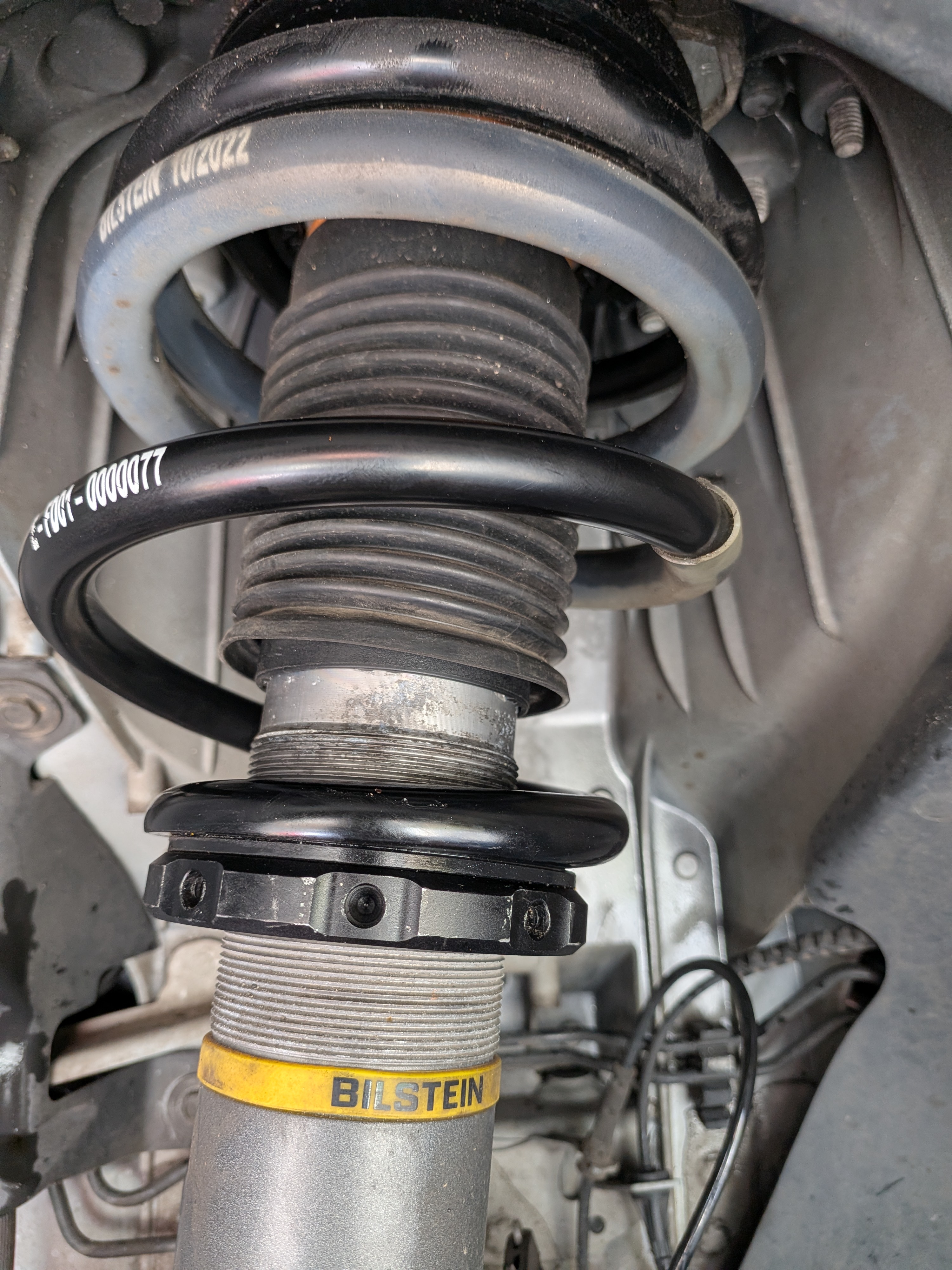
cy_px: 635
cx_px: 476
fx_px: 880
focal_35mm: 24
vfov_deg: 71.6
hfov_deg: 56.8
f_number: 1.7
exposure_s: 1/40.2
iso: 55
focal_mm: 4.53
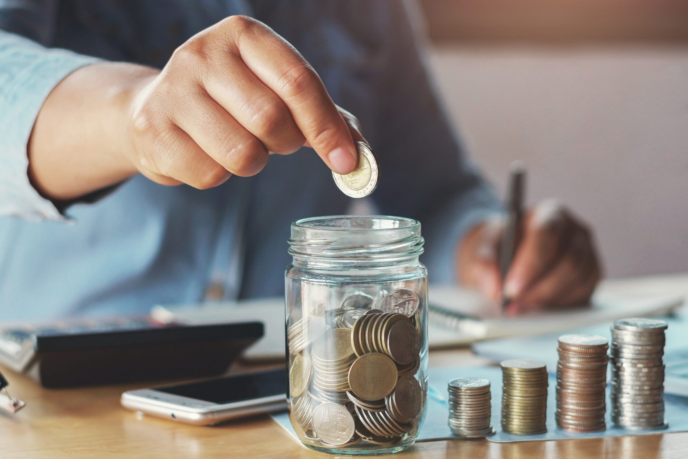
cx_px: 344
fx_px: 1433
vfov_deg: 18.2
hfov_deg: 27.0
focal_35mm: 75
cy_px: 230
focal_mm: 50
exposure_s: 1/200
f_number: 3.2
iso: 400
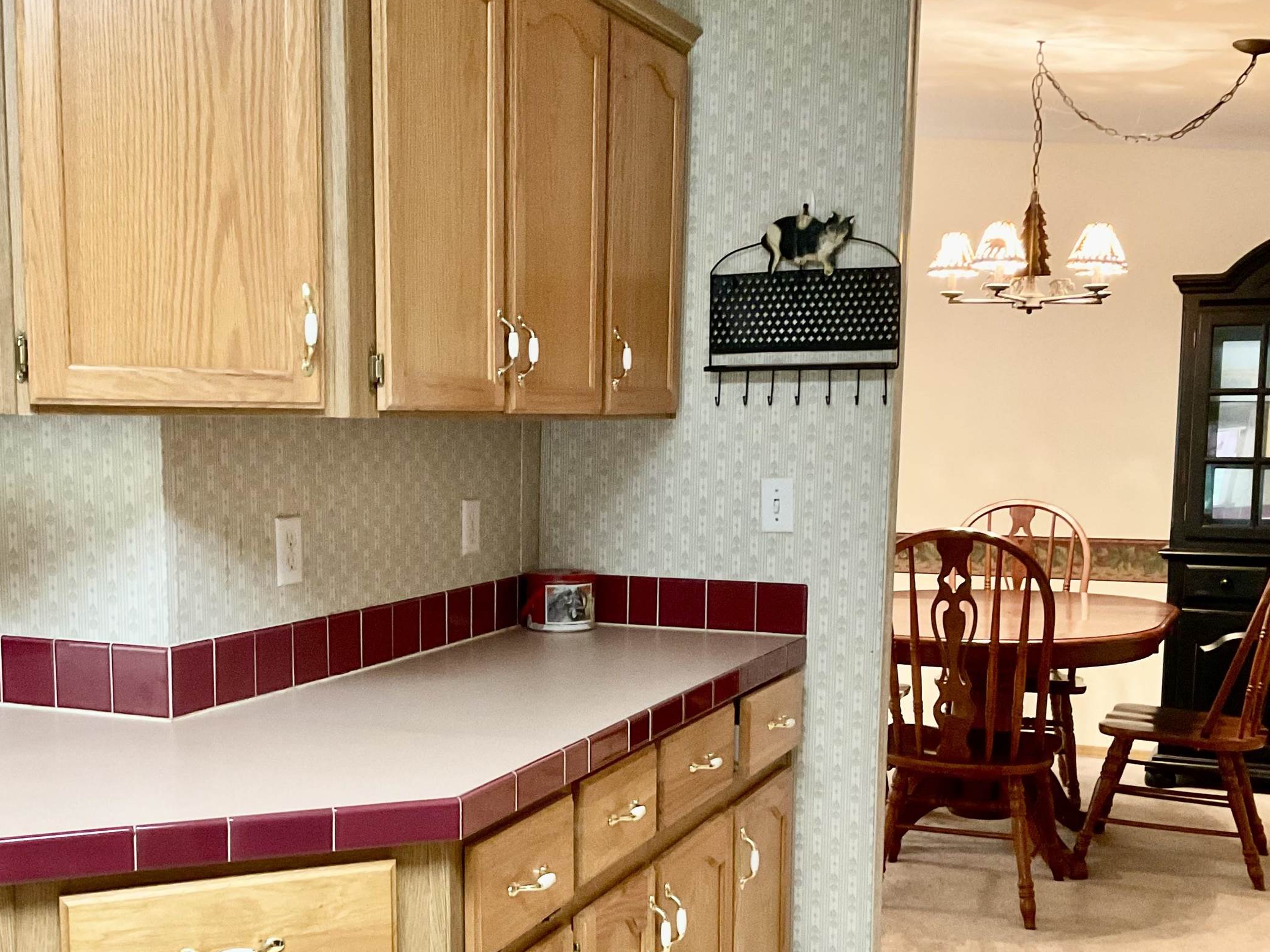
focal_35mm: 43
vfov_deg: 33.4
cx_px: 517
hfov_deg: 43.7
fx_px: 1578
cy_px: 621
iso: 320
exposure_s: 1/40
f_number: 1.8
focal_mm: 3
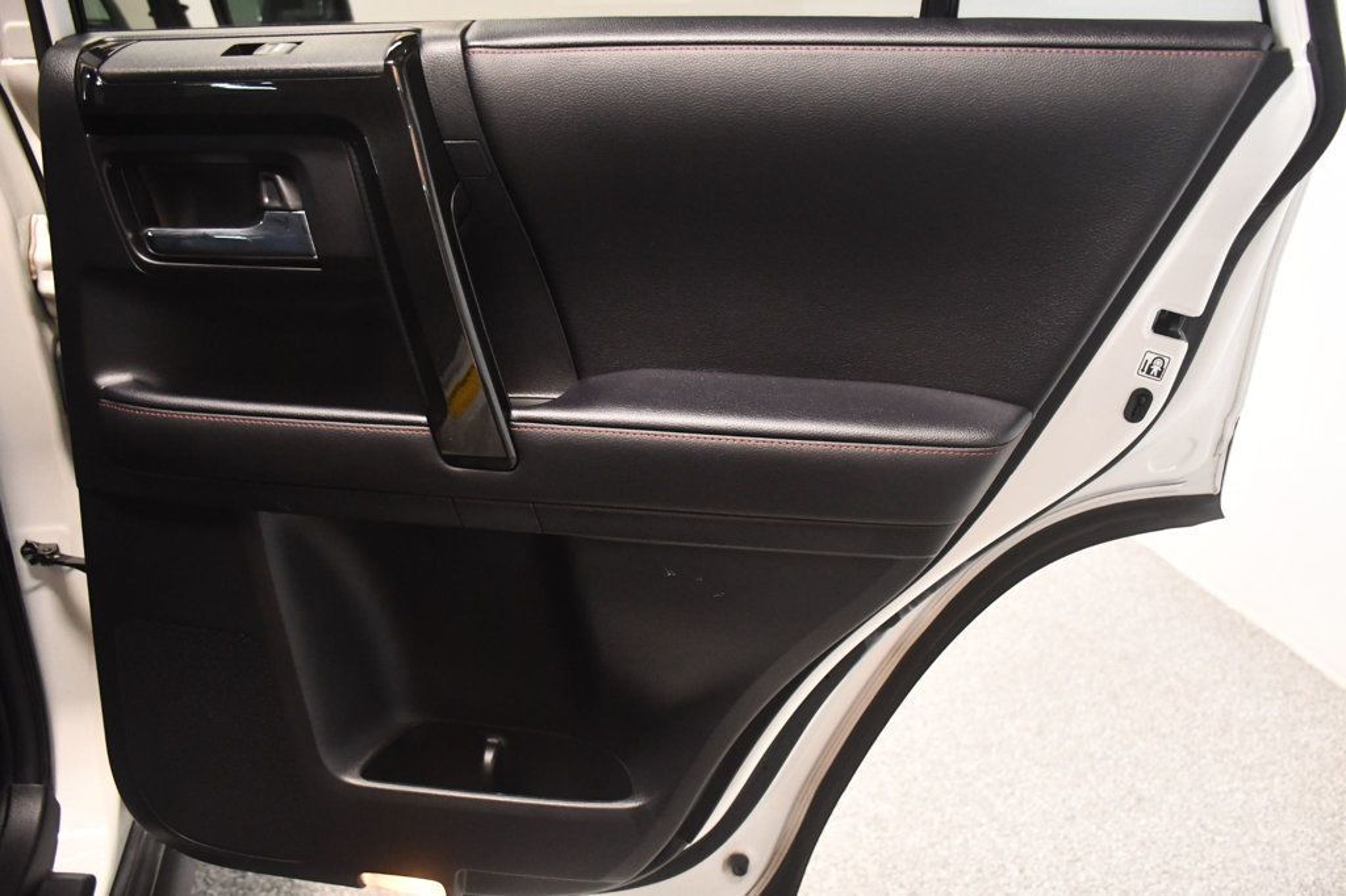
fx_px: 1121
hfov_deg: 61.9
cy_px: 448
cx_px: 673
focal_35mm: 30
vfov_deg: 43.6
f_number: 3.5
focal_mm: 20
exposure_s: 1/60
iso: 3600
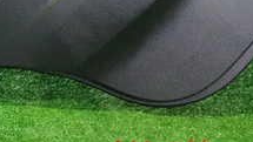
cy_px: -97
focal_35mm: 76
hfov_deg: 27.0
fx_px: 510
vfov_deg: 14.4
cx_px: 28
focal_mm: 4.5
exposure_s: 1/25
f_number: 2
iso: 800
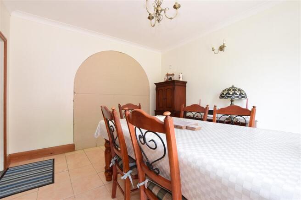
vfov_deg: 77.3
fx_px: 125
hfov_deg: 100.4
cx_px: 150
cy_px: 100
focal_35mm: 15
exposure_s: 1/20
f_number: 10
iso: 400
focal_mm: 10
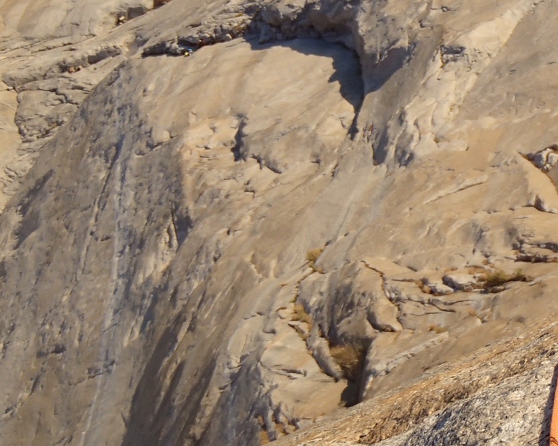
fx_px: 2015
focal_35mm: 122
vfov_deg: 12.6
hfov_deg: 15.5
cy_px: 220
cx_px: 572
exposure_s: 1/200
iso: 100
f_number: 5
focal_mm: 9.39
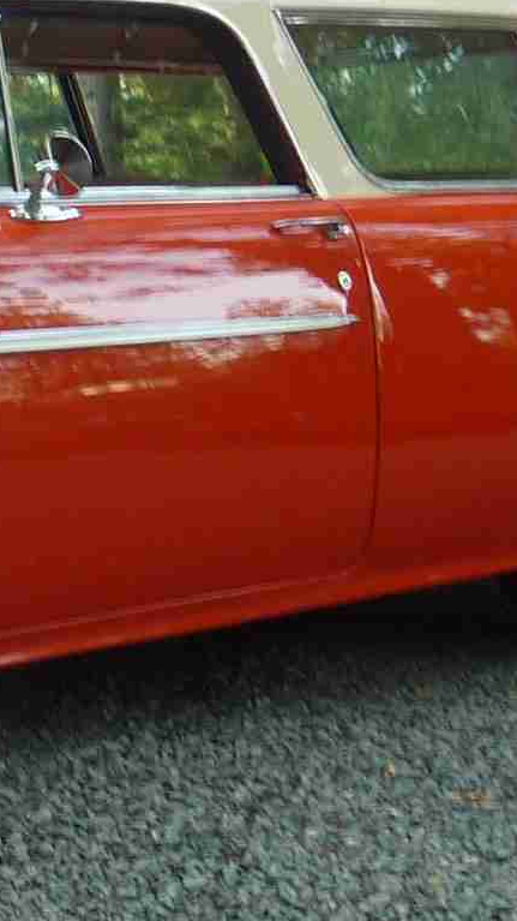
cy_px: 508
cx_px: -220
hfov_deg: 12.1
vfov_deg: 22.2
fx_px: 2341
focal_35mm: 96
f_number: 3.3
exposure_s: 1/40
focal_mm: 4.1
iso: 80
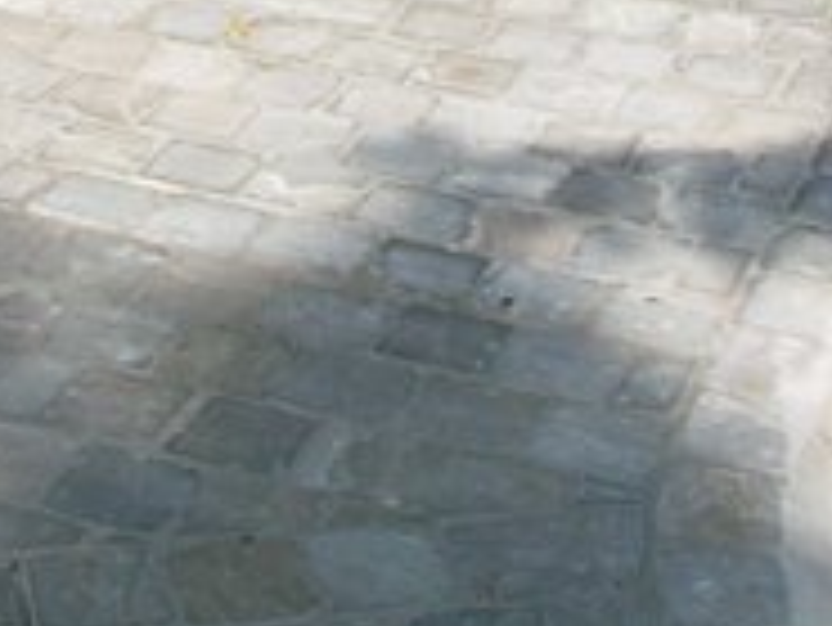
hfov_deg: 17.4
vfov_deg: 12.5
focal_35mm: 113
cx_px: 274
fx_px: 2718
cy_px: -295
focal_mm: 5.7
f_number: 5.5
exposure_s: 1/223
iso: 80
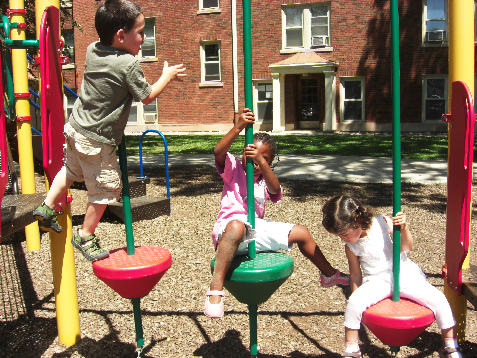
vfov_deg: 37.7
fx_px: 524
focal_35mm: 38
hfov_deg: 49.0
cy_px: 179
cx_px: 238
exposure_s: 1/400
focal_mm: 7.9
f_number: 4
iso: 80
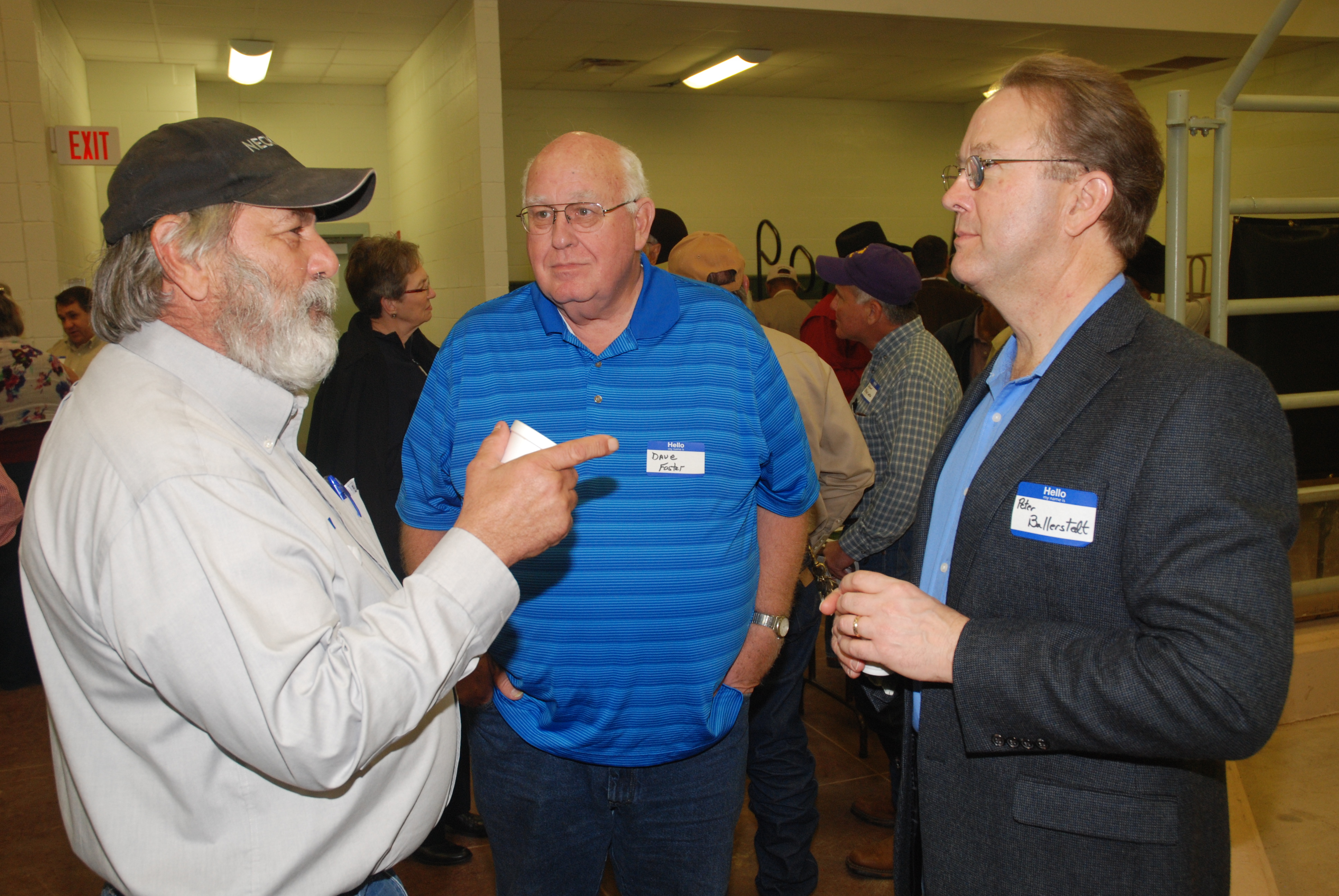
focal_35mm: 36
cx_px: 670
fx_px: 1341
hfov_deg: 53.1
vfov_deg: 37.0
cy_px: 448
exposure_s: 1/60
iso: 400
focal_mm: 24
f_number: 5.6
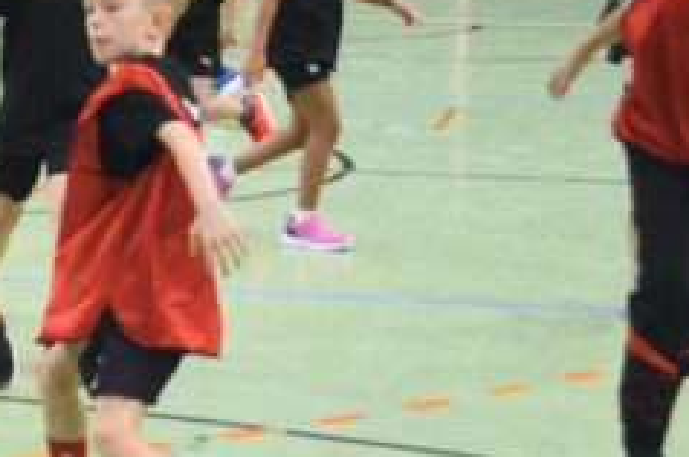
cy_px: 58
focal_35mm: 129
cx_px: -339
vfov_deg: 10.5
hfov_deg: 14.8
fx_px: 2466
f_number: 3.8
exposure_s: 1/500
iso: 1400
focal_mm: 20
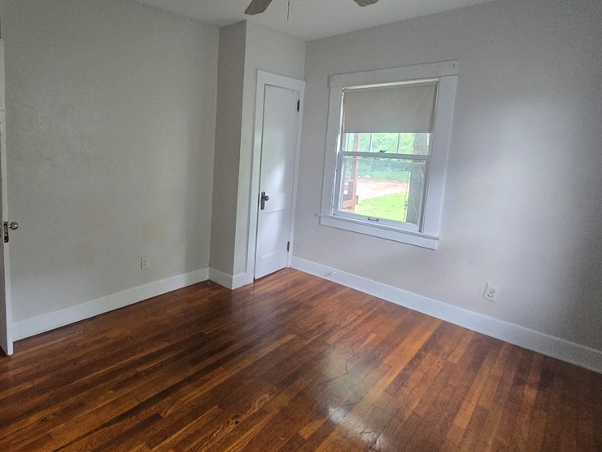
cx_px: 212
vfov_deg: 71.4
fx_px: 313
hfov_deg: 85.3
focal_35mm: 18
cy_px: 201
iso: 500
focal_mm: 2.2
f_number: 2.2
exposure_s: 1/60
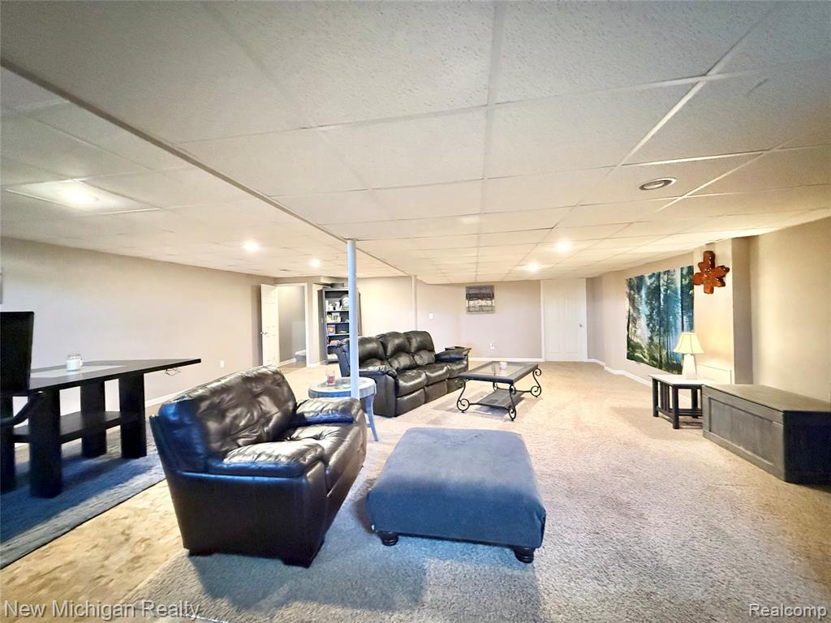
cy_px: 312
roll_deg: +1.6
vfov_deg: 85.7
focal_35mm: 14
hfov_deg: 102.1
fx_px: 336
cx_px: 416
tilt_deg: +1.0
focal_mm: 2.22
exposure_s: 1/60
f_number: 2.2
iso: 1250
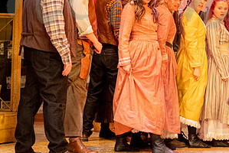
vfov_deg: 7.3
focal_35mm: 189
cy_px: 16
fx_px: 1203
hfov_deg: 10.8
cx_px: 202
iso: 2000
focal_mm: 35
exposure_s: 1/1000
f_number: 1.8
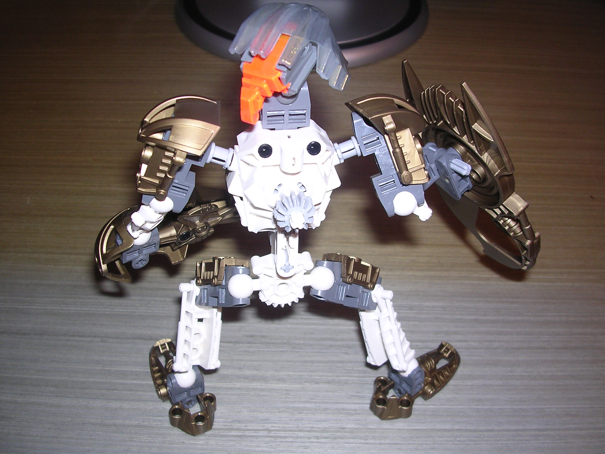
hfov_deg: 49.0
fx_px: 664
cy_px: 227
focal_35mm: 38
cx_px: 302
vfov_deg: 37.7
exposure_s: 1/60.1
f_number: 2.8
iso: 100
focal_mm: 5.8
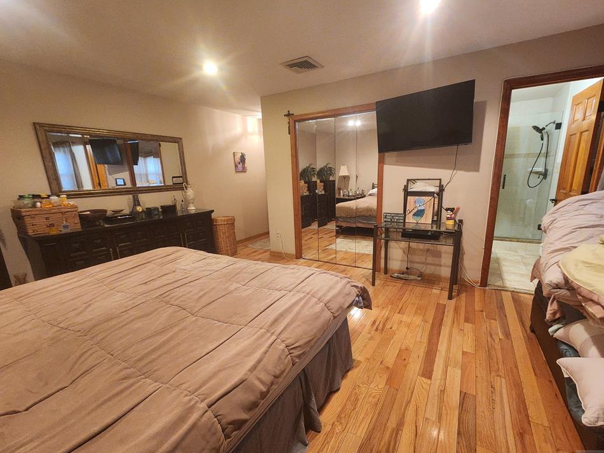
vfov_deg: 85.6
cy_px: 237
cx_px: 315
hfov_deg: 102.0
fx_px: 244
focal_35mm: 14
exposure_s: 1/30
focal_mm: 2.2
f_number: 2.2
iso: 640
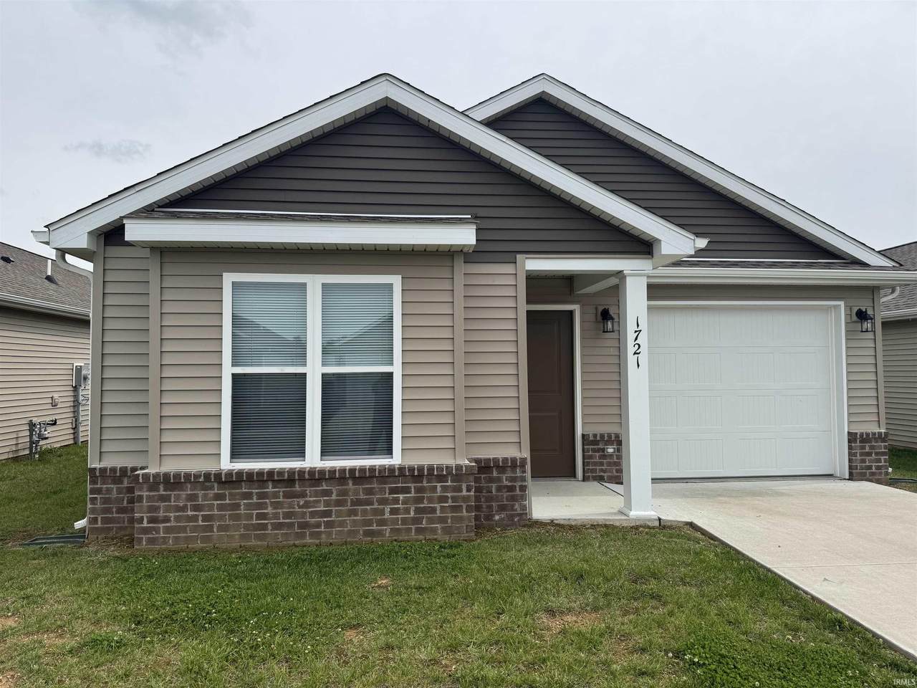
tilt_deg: +2.0
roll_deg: -0.3
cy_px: 344
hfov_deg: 71.6
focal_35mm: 24
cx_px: 458
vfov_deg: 56.8
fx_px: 636
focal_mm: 6.76
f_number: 1.78
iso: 80
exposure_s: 1/4310
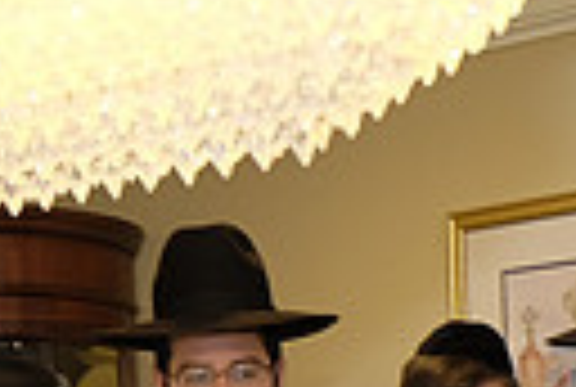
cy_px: 835
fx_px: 1957
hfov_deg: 16.7
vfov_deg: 10.2
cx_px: 297
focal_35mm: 122
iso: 800
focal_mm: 18
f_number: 2.8
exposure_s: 1/180
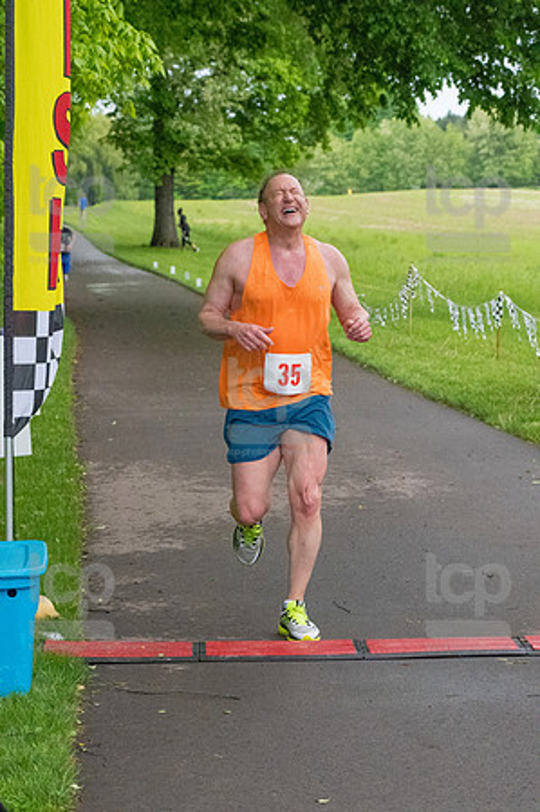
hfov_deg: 11.7
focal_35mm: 117
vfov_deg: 17.5
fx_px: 2638
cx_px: 270
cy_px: 406
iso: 6400
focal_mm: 78
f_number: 5.6
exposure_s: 1/1250
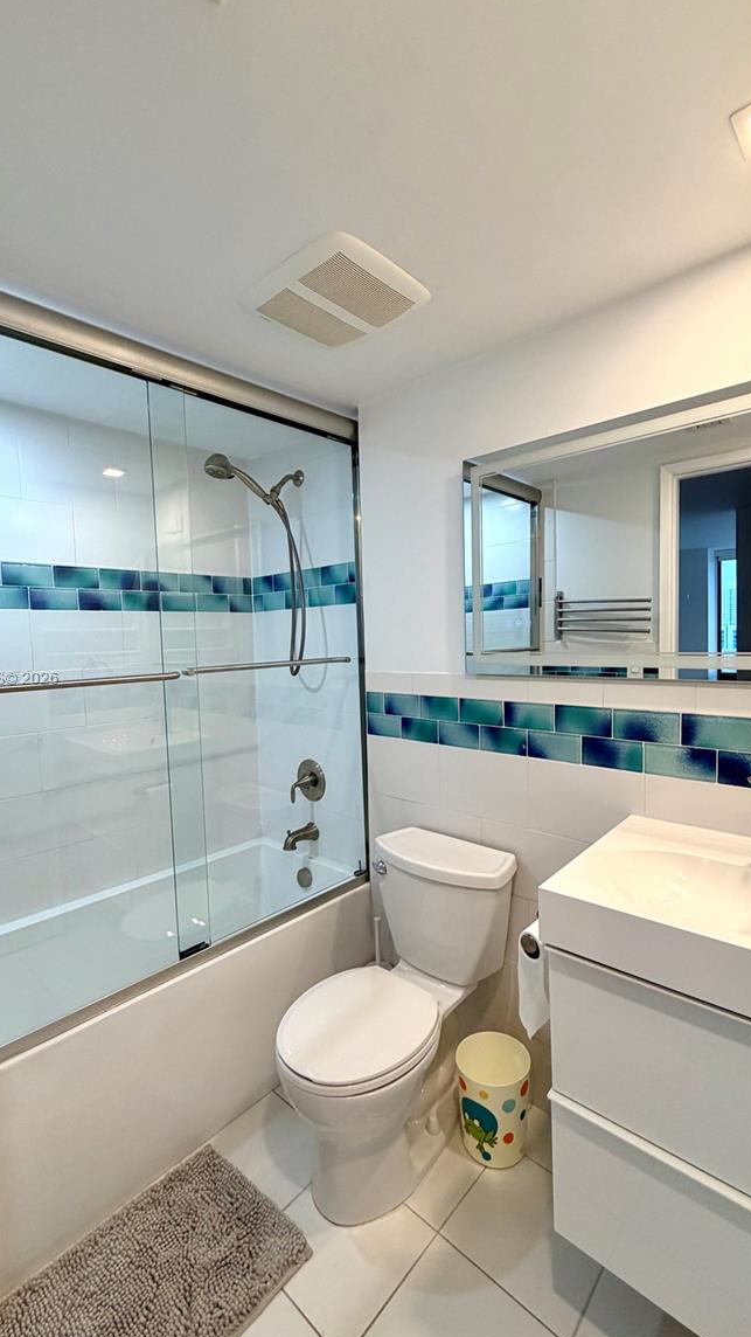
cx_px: 367
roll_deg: +2.8
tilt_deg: -4.9
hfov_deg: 67.0
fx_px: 567
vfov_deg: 99.4
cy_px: 679
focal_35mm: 16
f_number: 2.2
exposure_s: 1/120
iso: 125
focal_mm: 2.22
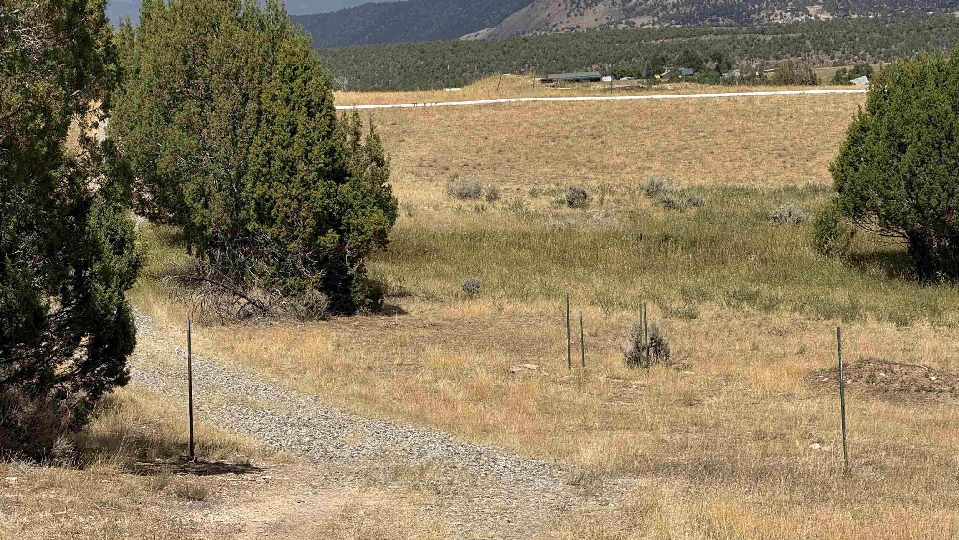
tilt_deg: -4.6
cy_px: 328
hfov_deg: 16.4
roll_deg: +3.1
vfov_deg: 9.3
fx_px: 3331
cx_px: 480
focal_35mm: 131
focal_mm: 15.66
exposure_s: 1/2439
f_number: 2.8
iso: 50
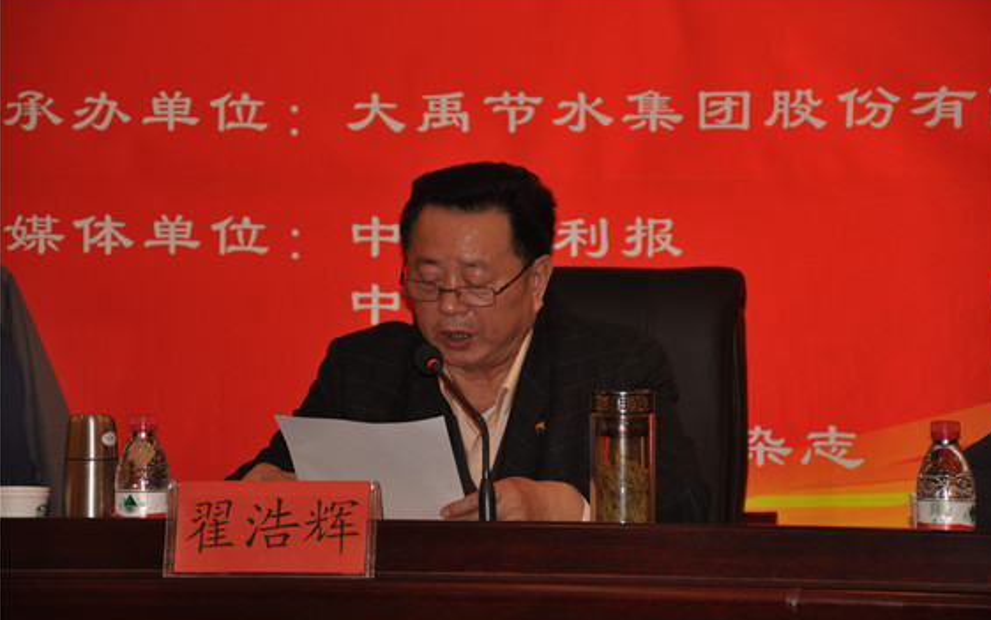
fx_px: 4363
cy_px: 315
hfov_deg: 13.0
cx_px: 498
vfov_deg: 8.1
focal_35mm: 162
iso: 320
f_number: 5.6
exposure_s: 1/30
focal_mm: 105
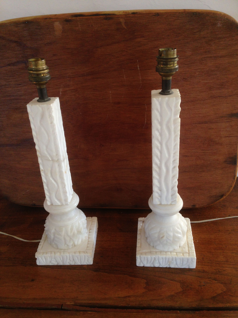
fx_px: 303
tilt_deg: -25.8
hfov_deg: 42.9
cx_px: 119
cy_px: 159
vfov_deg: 55.4
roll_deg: +3.6
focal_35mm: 33
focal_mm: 4.12
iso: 80
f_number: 2.4
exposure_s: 1/20
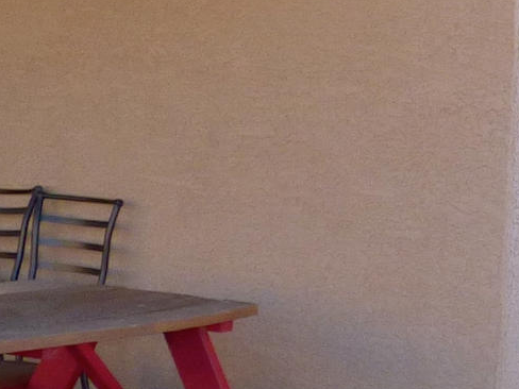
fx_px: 1844
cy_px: 135
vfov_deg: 12.0
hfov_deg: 15.3
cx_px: 666
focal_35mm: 123
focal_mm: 3.58
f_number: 2.8
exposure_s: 1/320
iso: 100
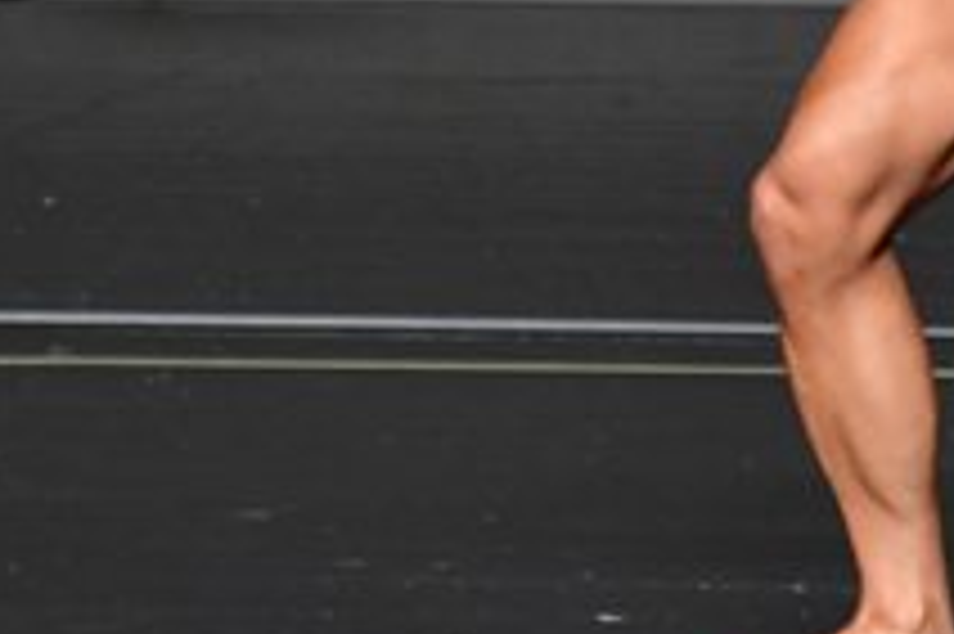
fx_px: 33337
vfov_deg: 1.1
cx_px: 1213
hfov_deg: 1.6
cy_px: -225
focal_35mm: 1259
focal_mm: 230
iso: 2500
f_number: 5.6
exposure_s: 1/400
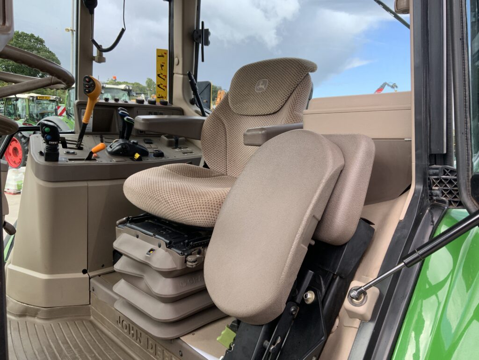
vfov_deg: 48.2
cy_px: 180
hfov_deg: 61.7
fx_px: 401
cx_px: 240
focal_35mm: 29
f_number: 1.8
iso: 16
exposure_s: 1/284
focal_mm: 3
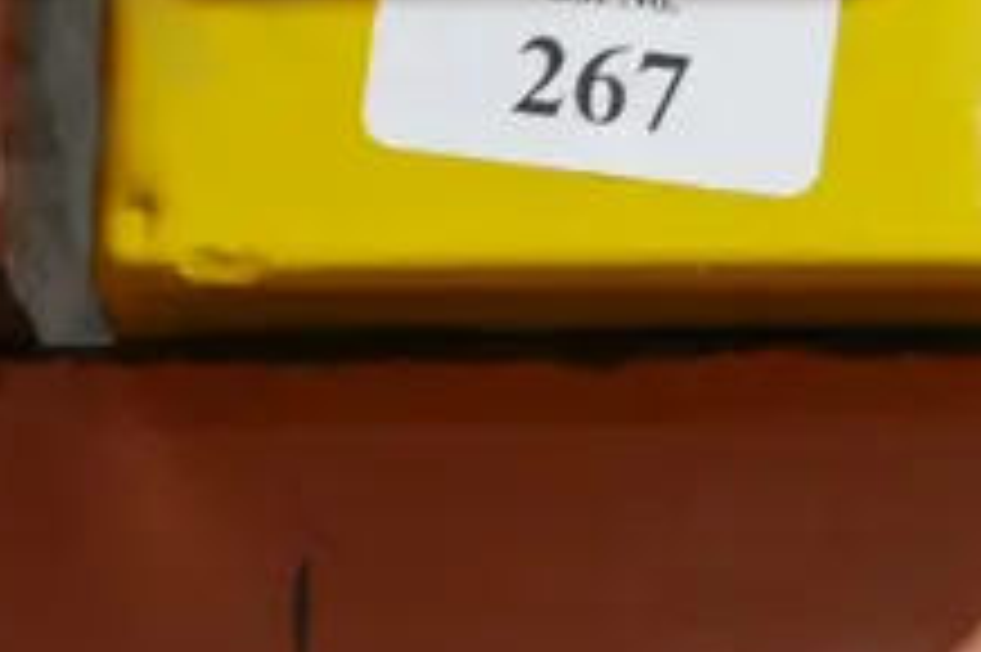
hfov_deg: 9.6
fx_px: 5854
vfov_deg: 6.3
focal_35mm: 215
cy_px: -441
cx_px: 734
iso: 800
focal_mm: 22
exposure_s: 1/60
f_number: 4.7
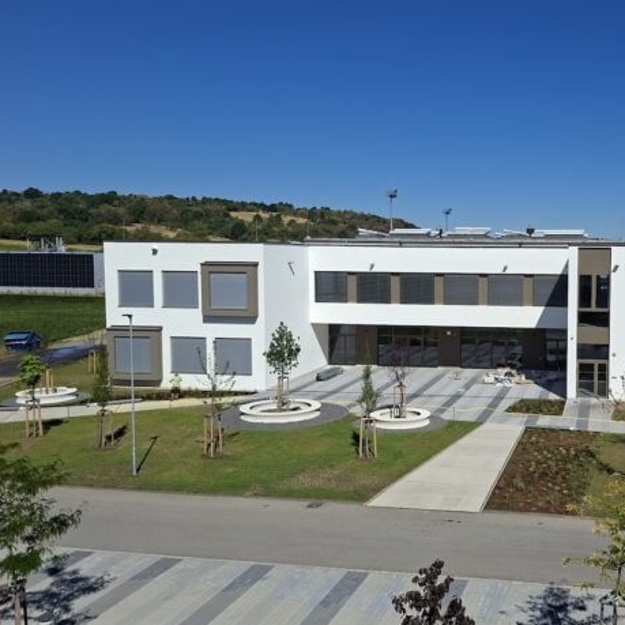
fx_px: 695
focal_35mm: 34
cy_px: 316
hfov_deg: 45.8
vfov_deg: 48.4
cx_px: 507
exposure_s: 1/3165
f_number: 1.8
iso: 50
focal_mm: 5.54
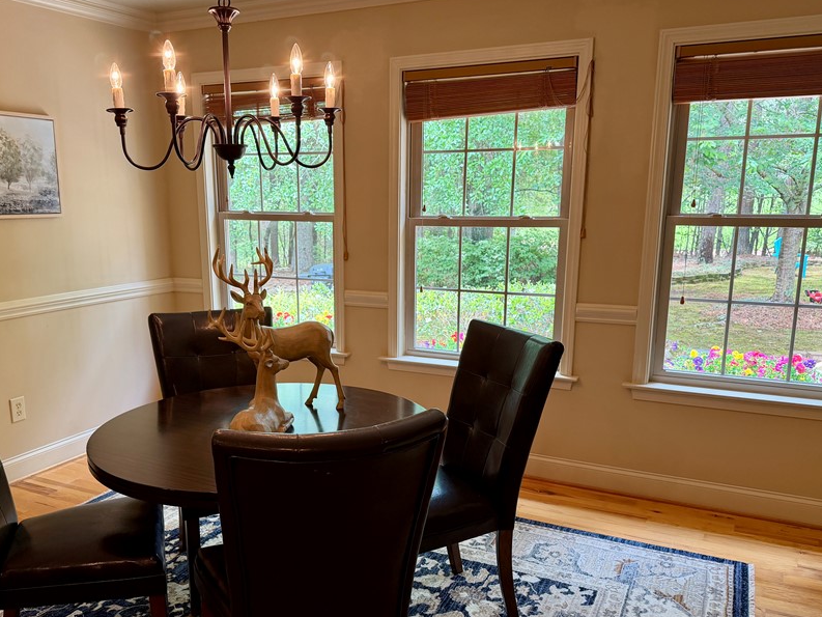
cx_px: 364
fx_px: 736
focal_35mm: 31
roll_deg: +0.4
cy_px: 354
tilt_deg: -13.9
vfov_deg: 45.3
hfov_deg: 58.2
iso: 160
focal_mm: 6.76
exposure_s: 1/120
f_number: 1.78
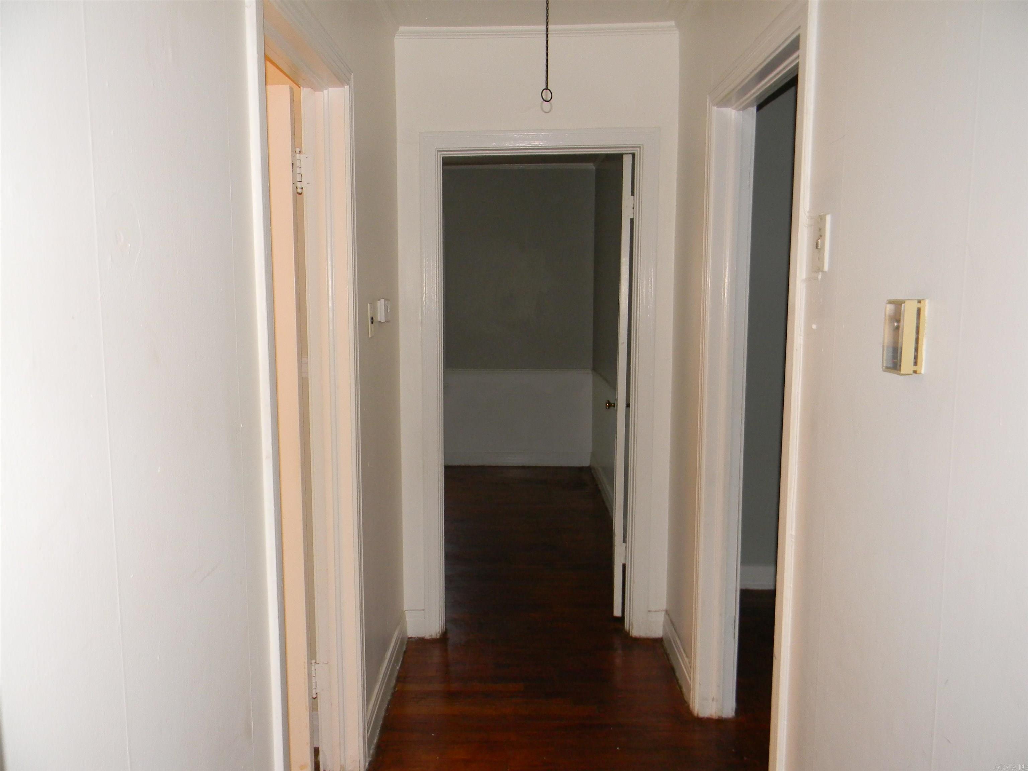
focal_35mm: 28
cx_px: 514
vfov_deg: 49.7
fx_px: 832
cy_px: 386
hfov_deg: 63.4
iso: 200
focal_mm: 5
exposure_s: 1/26
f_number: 3.5
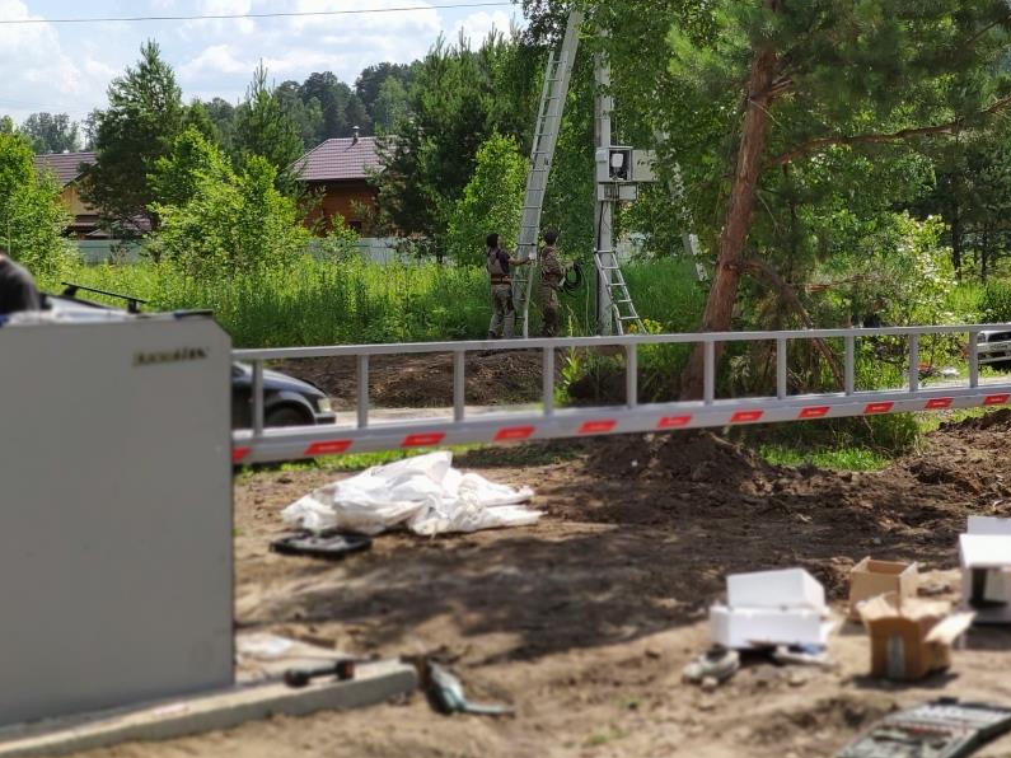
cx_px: 548
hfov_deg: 29.0
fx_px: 1957
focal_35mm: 67
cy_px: 275
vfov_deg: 21.9
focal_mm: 5.54
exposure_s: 1/919
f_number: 2.4
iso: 100
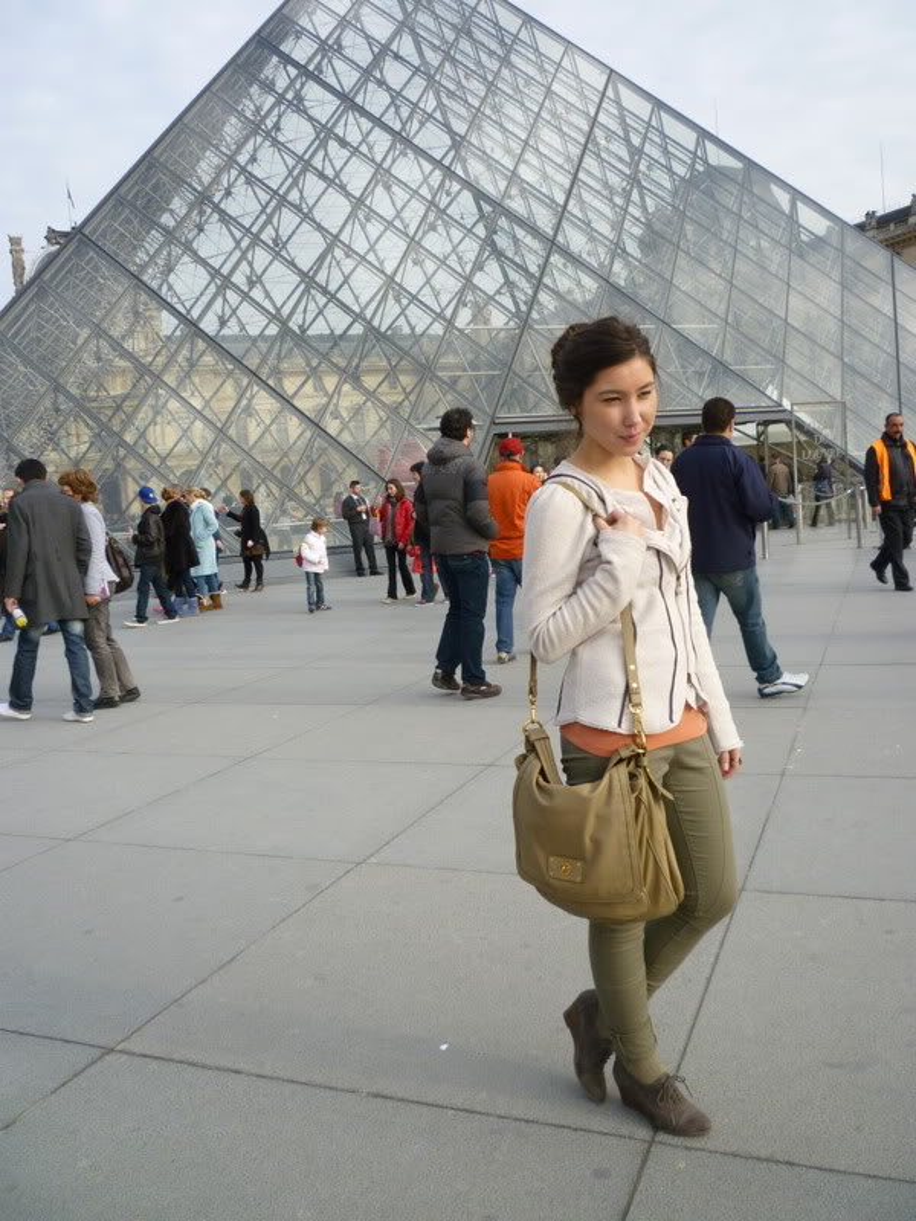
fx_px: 1023
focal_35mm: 29
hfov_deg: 48.2
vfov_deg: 61.7
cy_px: 610
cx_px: 458
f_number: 3.3
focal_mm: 5.2
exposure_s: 1/320
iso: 80
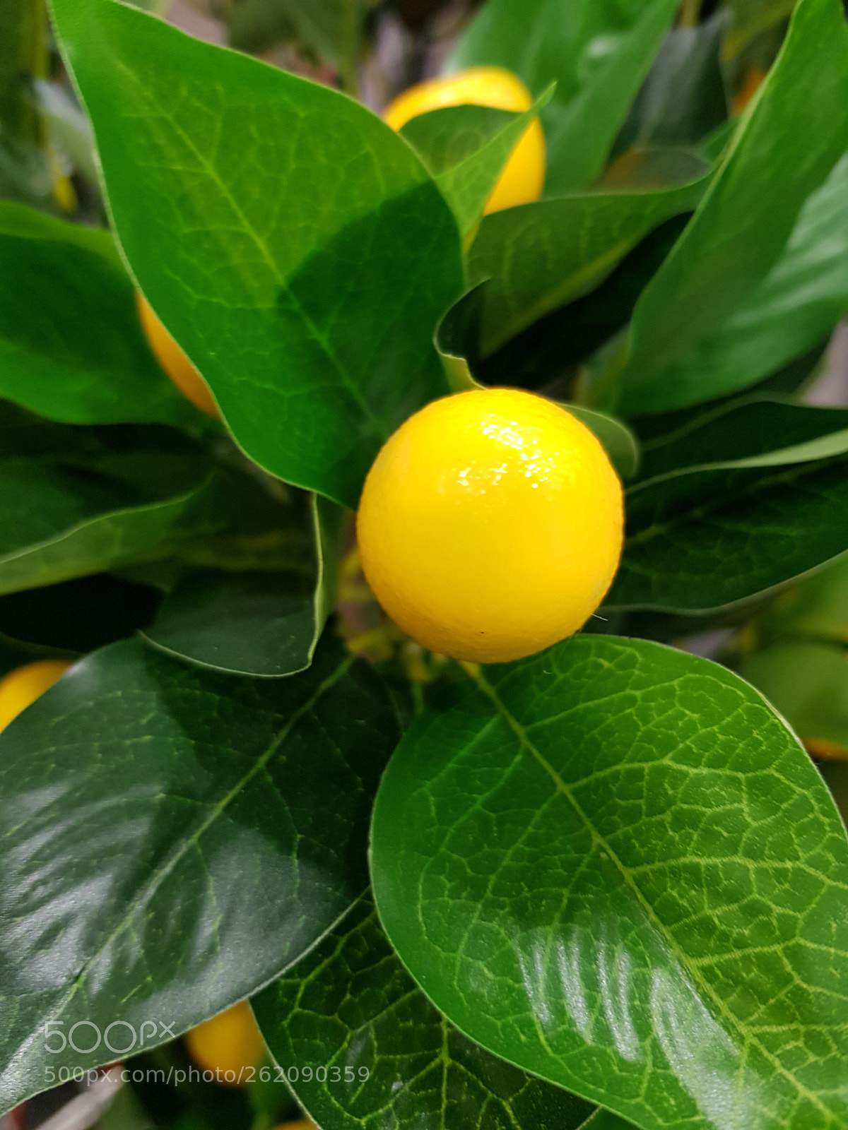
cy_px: 565
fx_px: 849
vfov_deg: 67.3
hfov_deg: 53.1
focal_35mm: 26
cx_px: 424
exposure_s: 1/50
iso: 160
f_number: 1.7
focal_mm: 4.2
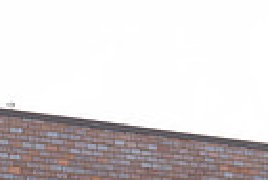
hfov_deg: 14.6
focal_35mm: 140
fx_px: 1045
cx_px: 128
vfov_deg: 9.1
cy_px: 382
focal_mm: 31
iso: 320
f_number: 8
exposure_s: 1/250
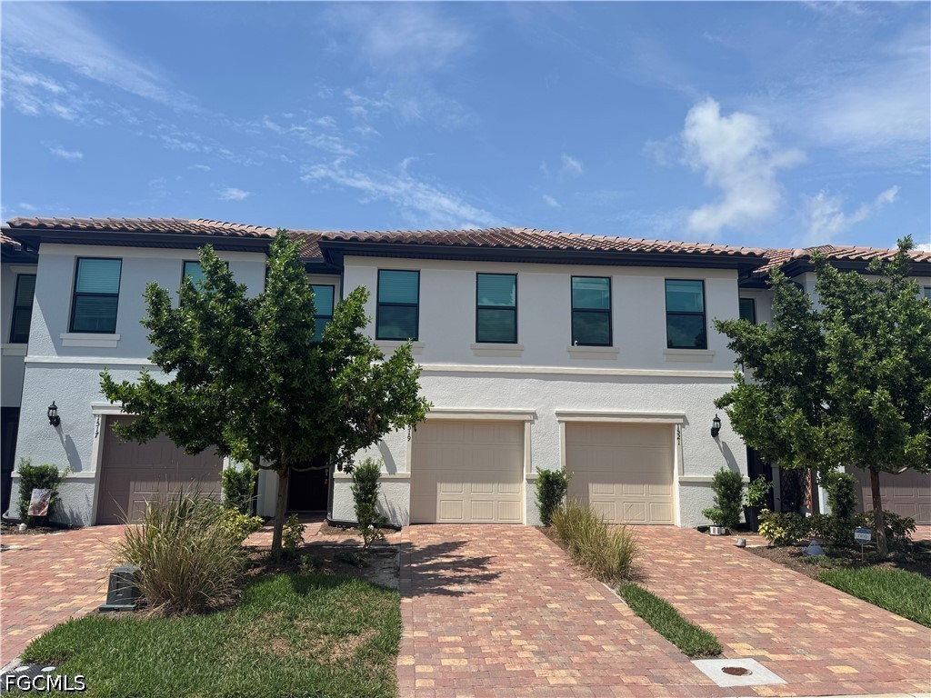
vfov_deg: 56.8
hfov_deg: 71.6
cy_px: 349
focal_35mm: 24
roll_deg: -0.2
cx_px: 466
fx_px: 645
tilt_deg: +8.4
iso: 80
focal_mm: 6.76
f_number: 1.78
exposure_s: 1/6410
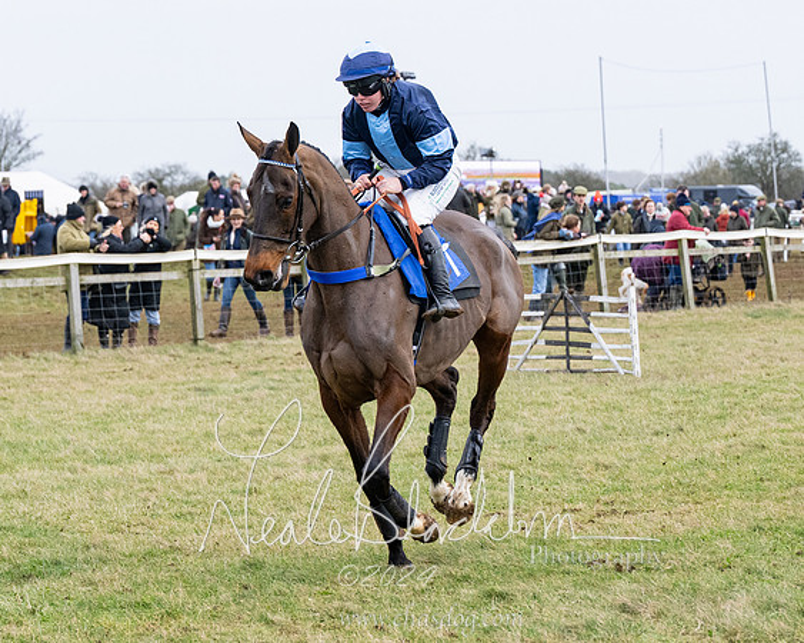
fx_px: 3531
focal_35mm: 148
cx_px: 340
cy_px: 349
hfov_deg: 13.0
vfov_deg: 10.4
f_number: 4
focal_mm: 70
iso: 800
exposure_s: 1/1600
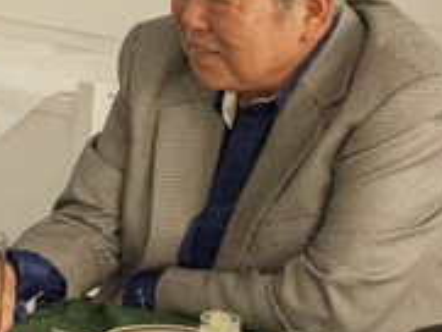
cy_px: 181
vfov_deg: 12.5
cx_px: -308
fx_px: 1520
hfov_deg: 14.8
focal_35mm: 119
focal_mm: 35
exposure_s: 1/100
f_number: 5.6
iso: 3200
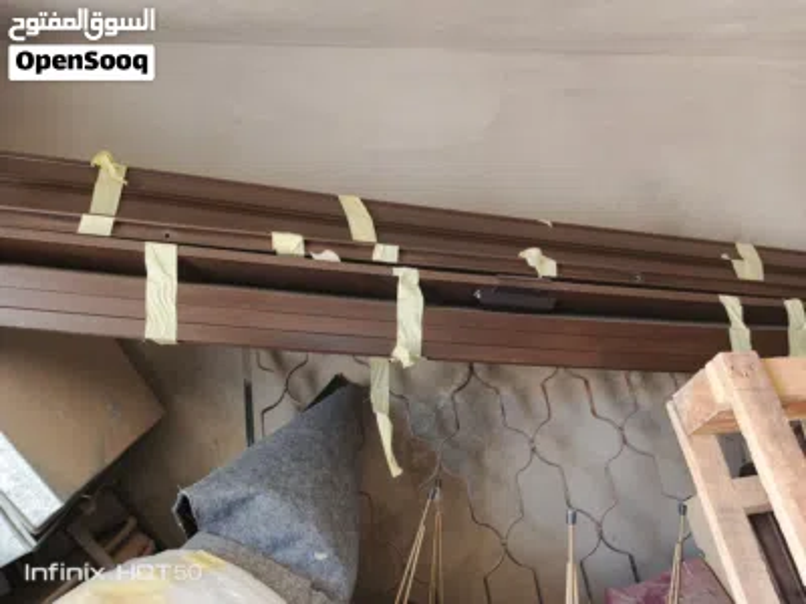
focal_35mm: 27
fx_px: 629
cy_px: 302
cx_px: 403
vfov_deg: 51.4
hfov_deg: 65.3
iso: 462
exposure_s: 1/33.3
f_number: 1.6
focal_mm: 4.11
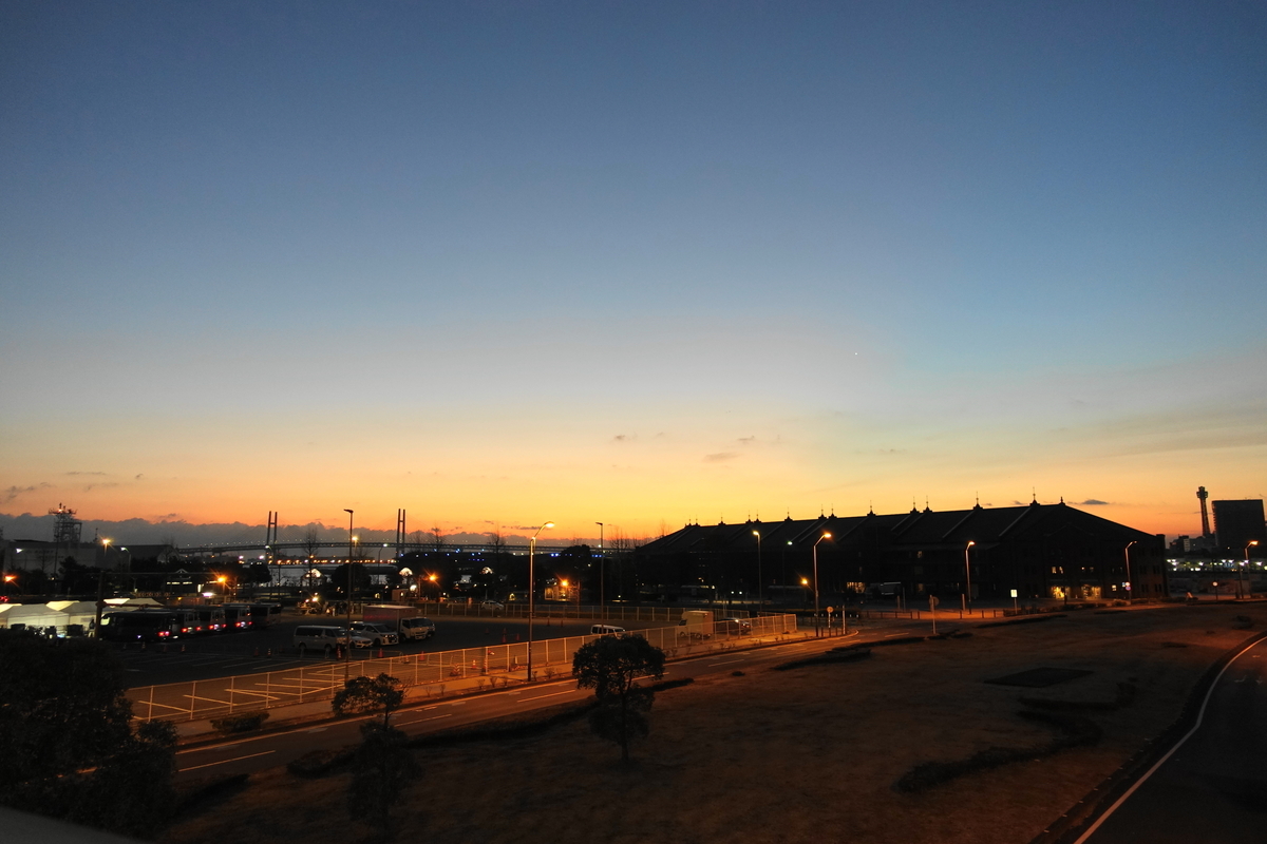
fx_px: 845
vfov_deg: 53.1
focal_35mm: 24
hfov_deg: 73.7
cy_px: 422
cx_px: 634
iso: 320
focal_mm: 8.8
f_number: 1.8
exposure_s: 1/30
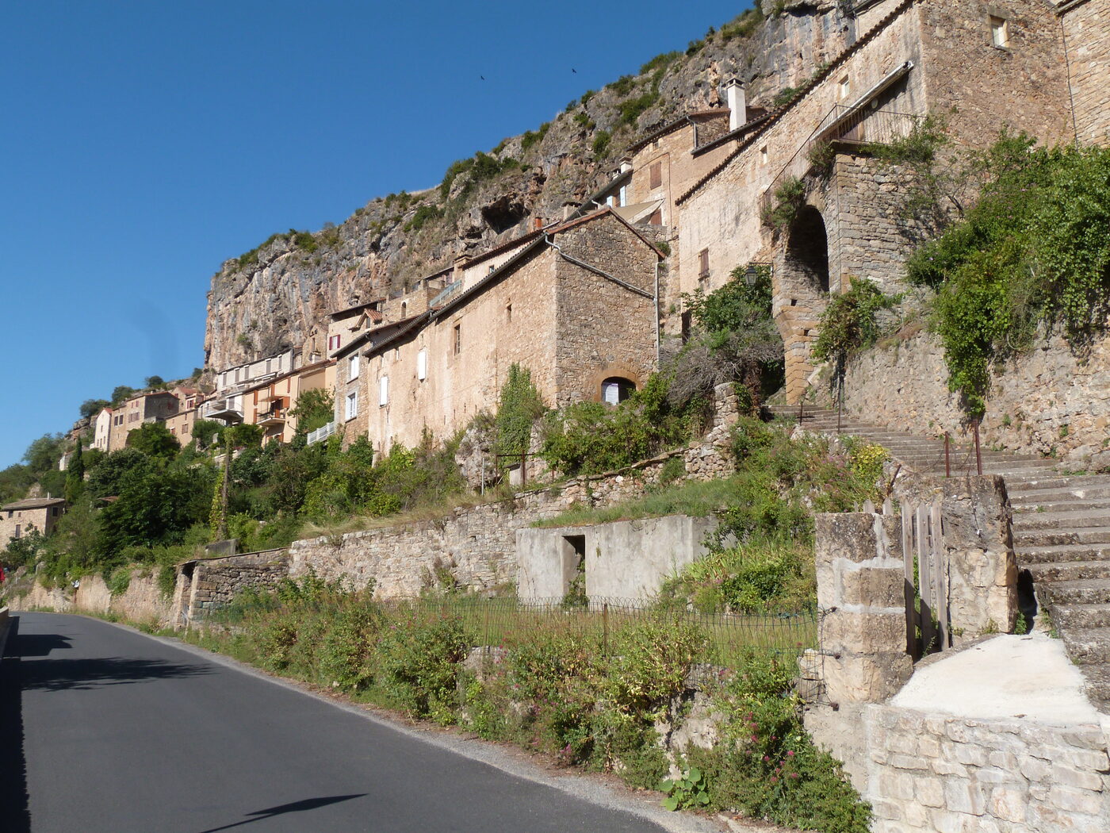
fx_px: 994
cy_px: 416
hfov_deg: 58.4
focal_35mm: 31
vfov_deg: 45.4
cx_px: 555
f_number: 5.6
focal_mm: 5.4
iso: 100
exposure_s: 1/500
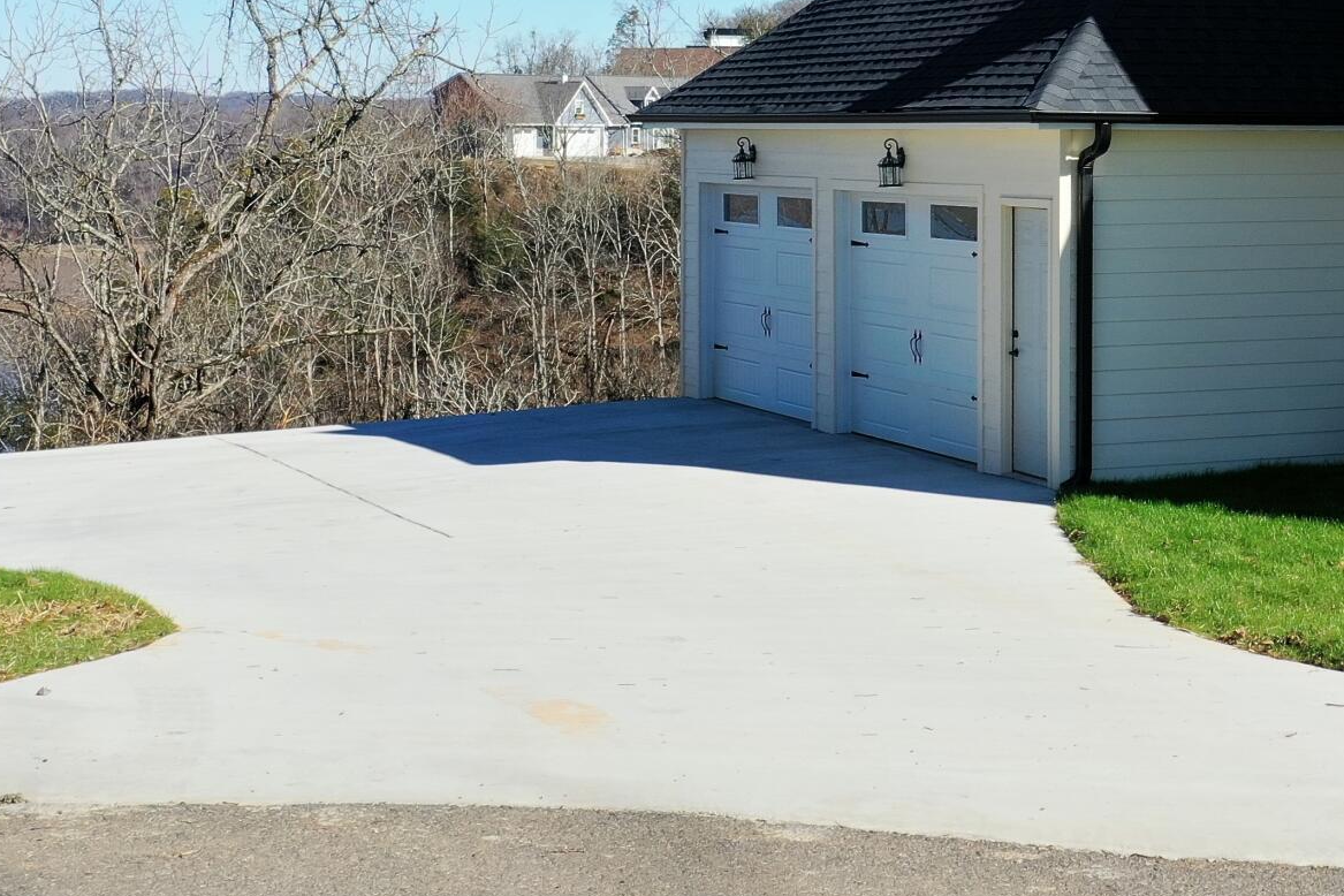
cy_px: 147
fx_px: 2688
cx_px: 1163
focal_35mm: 72
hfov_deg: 27.2
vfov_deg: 18.7
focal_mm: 10.26
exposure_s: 1/160
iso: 100
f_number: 4.5
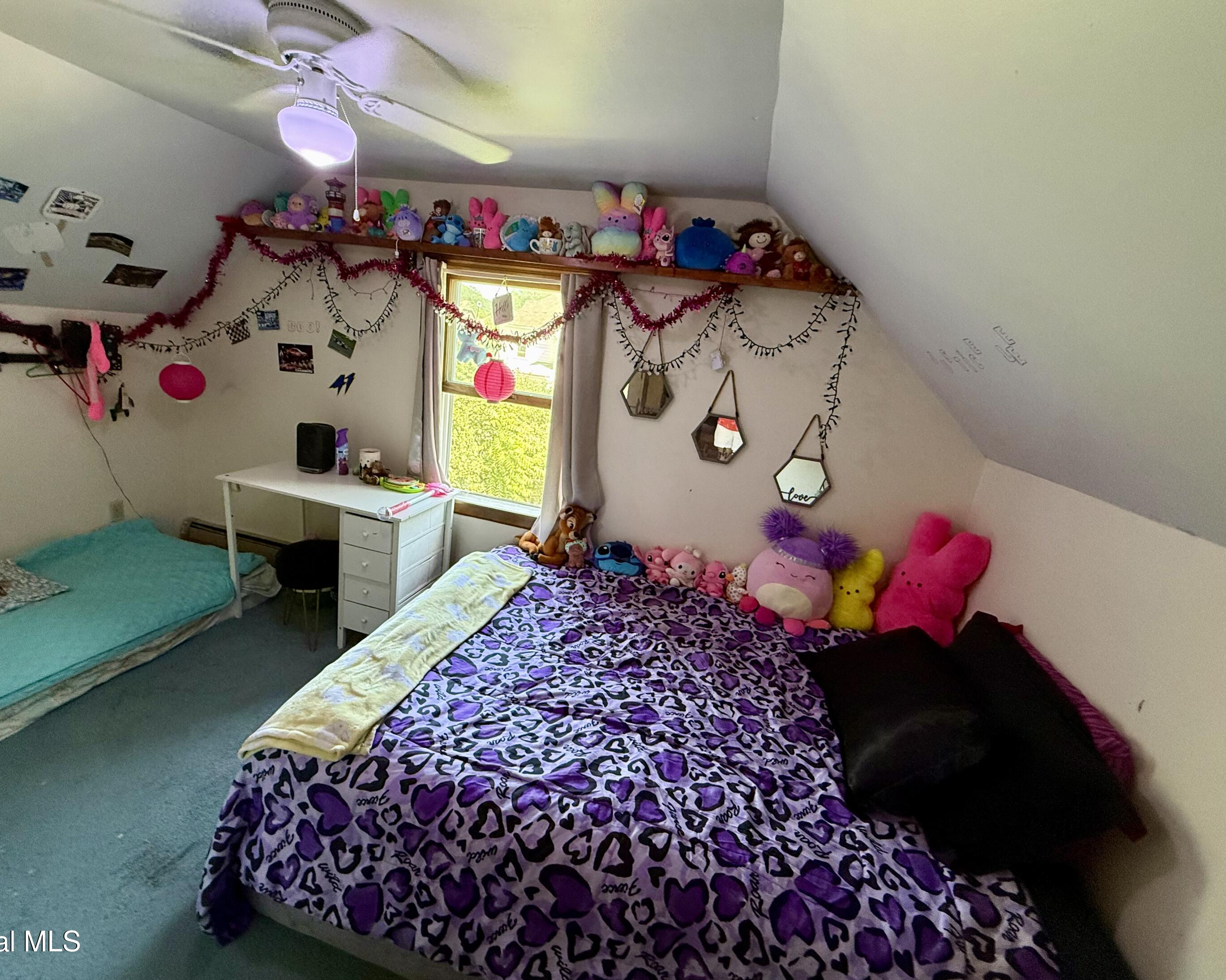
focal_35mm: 15
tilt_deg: -13.4
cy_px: 483
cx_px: 604
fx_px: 544
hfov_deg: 96.8
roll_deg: -7.8
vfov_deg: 84.0
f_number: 2.2
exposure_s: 1/75
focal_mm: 2.22
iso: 320
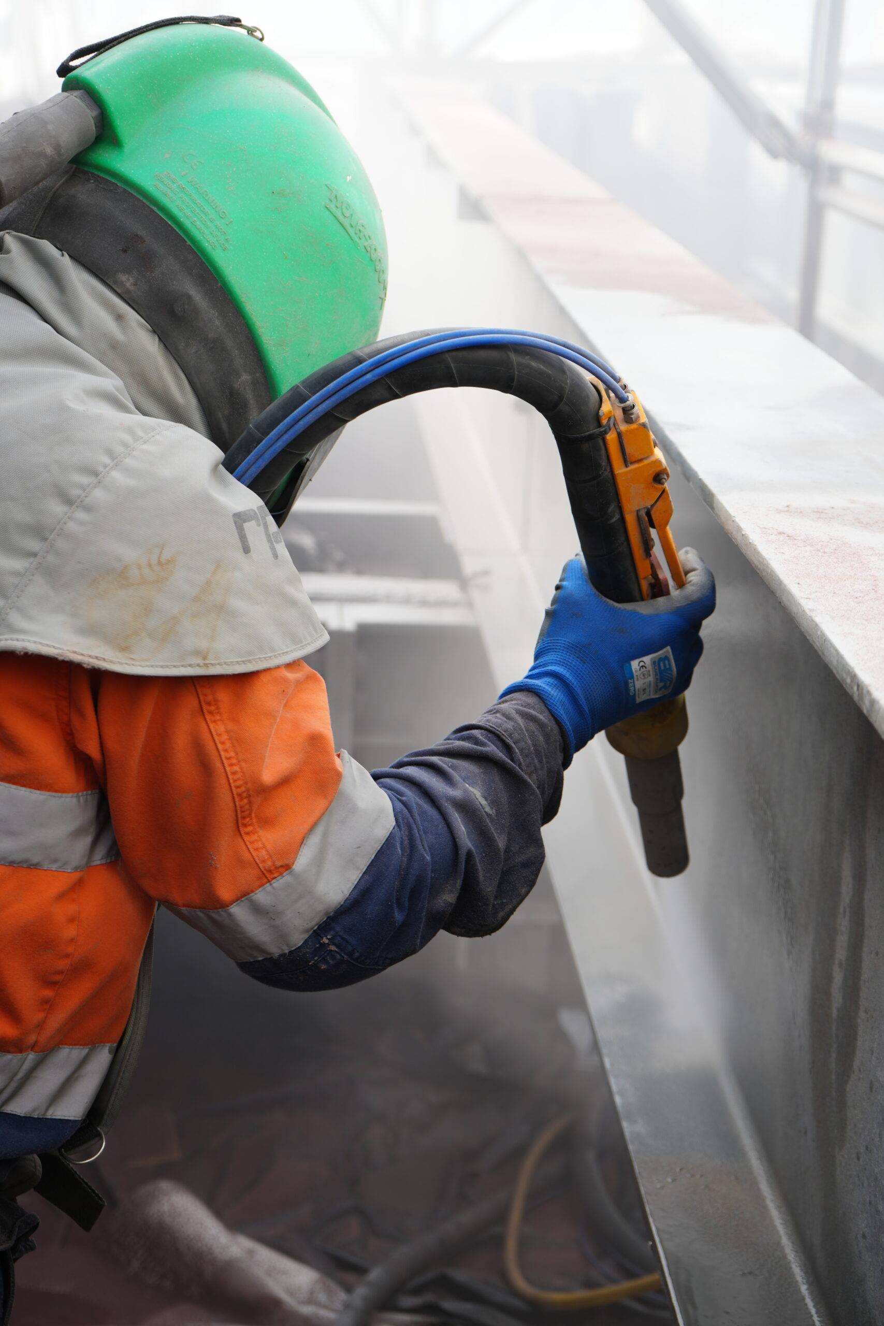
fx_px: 2357
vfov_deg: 31.4
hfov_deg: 21.2
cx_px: 442
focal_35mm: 64
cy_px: 663
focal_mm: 64
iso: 100
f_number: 6.3
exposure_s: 1/80
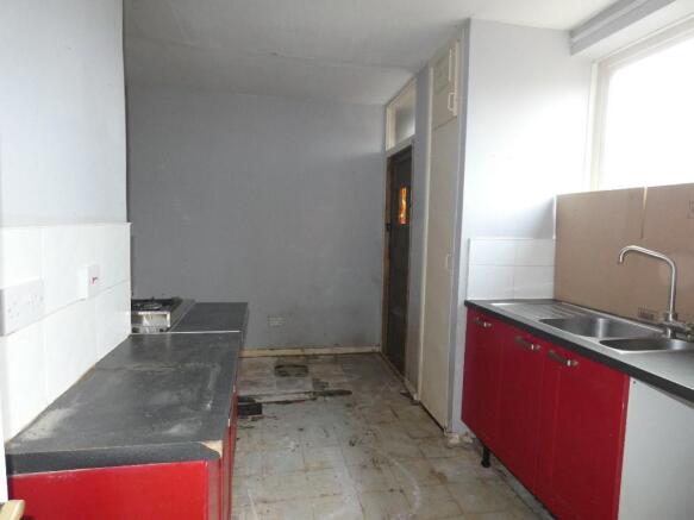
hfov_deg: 81.8
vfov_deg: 66.0
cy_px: 260
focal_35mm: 20
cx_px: 347
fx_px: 401
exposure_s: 1/60
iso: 400
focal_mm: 3.6
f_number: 2.8
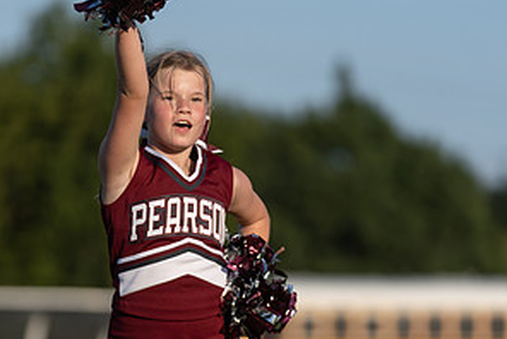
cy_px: 309
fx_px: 5131
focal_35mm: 364
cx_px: 187
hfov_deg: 5.7
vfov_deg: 3.8
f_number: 2.8
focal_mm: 186
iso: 100
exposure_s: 1/2000
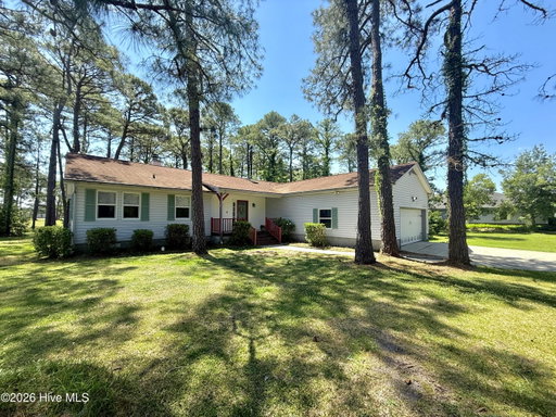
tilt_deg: +3.1
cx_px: 278
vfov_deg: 85.7
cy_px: 208
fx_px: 225
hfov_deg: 102.1
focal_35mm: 14
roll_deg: +0.1
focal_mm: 2.22
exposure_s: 1/726
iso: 64
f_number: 2.2
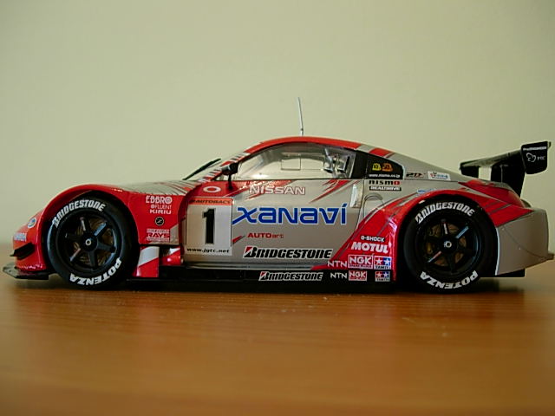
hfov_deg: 49.0
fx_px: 609
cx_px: 278
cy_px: 208
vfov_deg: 37.7
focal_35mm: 38
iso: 89
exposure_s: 1/32
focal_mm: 7.8
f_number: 2.8
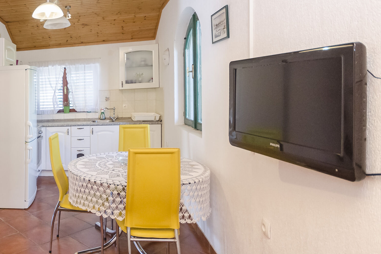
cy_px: 112
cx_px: 39
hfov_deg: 57.9
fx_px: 286
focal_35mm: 27
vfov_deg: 47.8
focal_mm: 10
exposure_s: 1/60
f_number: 4
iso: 900
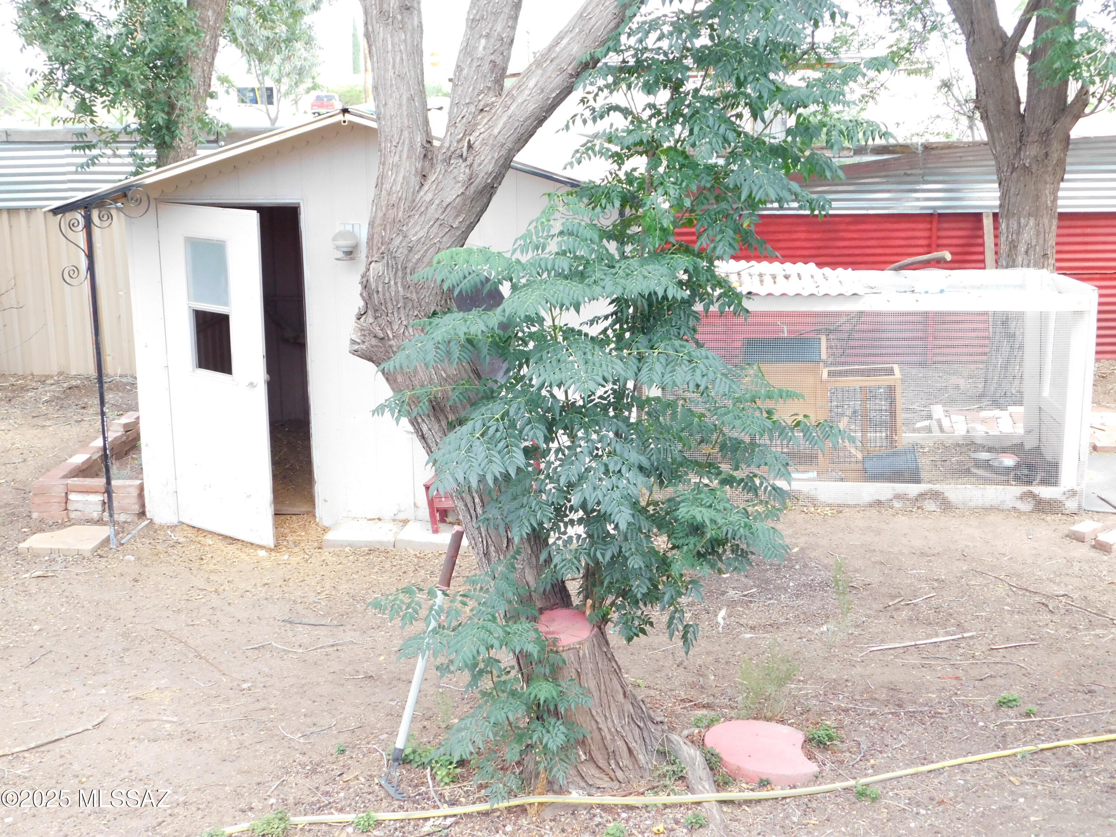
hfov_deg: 42.1
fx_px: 1451
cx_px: 558
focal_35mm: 45
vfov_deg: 32.2
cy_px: 418
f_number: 3.7
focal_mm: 8
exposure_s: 1/250
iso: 360
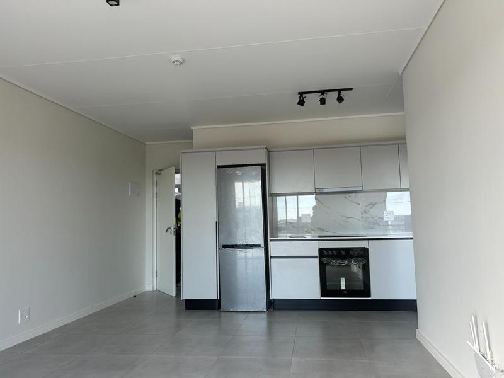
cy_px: 189
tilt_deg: +4.2
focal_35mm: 26
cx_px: 252
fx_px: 379
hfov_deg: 67.3
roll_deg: +2.4
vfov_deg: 53.1
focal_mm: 5.7
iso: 40
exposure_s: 1/290
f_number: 1.5
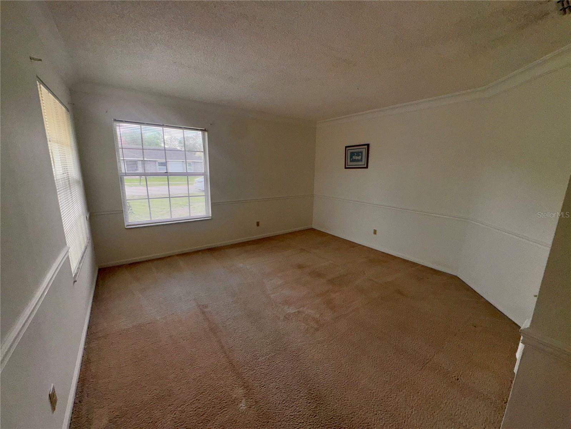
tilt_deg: -12.4
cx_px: 286
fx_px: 231
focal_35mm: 14
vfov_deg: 85.7
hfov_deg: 102.1
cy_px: 214
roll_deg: -1.6
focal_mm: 2.22
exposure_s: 1/289
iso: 32
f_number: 2.2
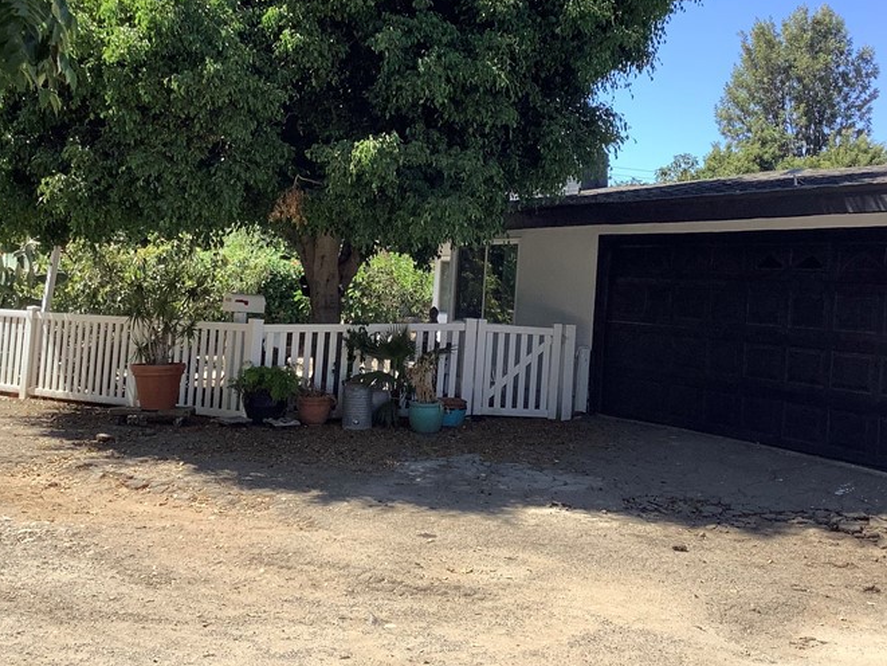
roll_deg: -4.1
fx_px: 1230
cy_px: 216
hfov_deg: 39.6
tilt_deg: +2.2
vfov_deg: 30.0
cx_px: 437
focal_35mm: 48
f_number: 2.4
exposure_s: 1/582
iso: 25
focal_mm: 3.3
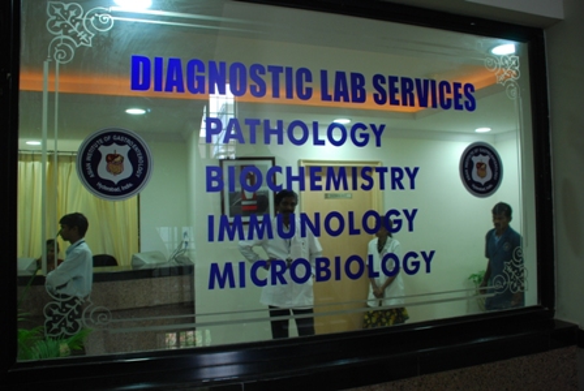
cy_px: 196
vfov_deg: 48.1
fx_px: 439
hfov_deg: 67.3
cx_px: 292
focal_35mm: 27
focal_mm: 18
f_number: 3.5
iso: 400
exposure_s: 1/25
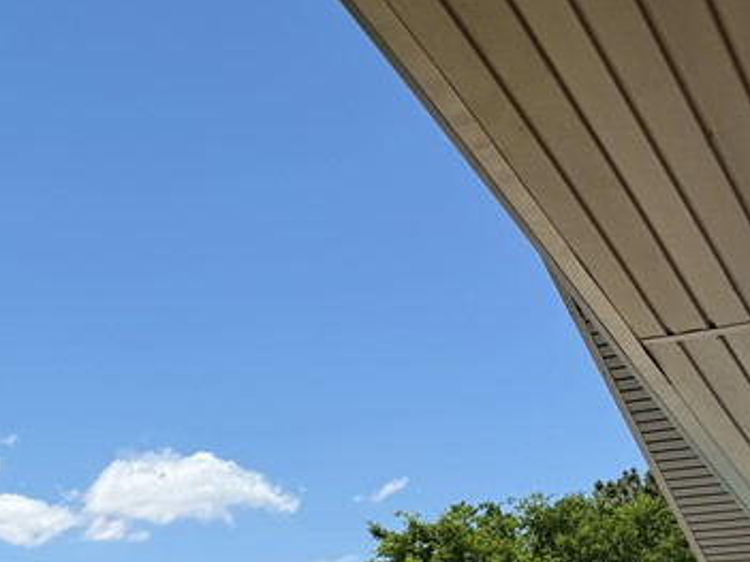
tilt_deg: +0.2
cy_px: 784
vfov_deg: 19.0
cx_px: -256
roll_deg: -1.3
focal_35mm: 70
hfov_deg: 24.0
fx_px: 1516
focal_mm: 6.76
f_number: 1.78
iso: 80
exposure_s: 1/4673
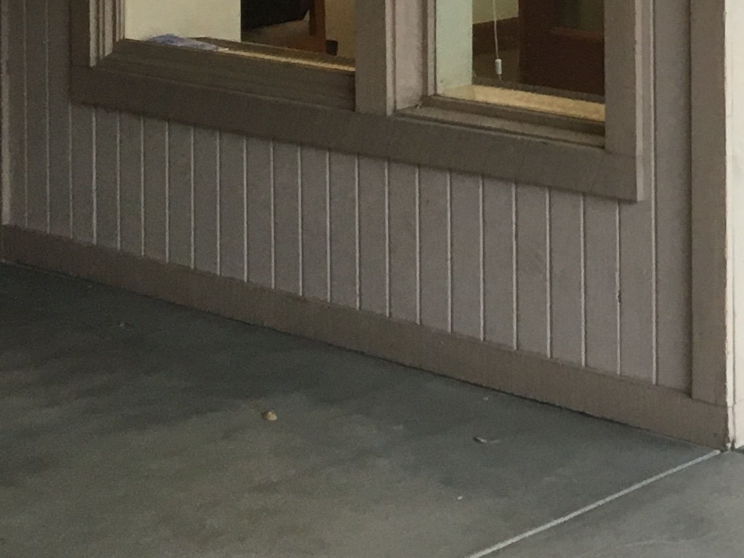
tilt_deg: +1.4
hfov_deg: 18.1
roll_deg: +2.4
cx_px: 787
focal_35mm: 105
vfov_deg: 13.2
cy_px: -329
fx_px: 2256
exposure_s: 1/30
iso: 40
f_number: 2.2
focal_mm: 4.15
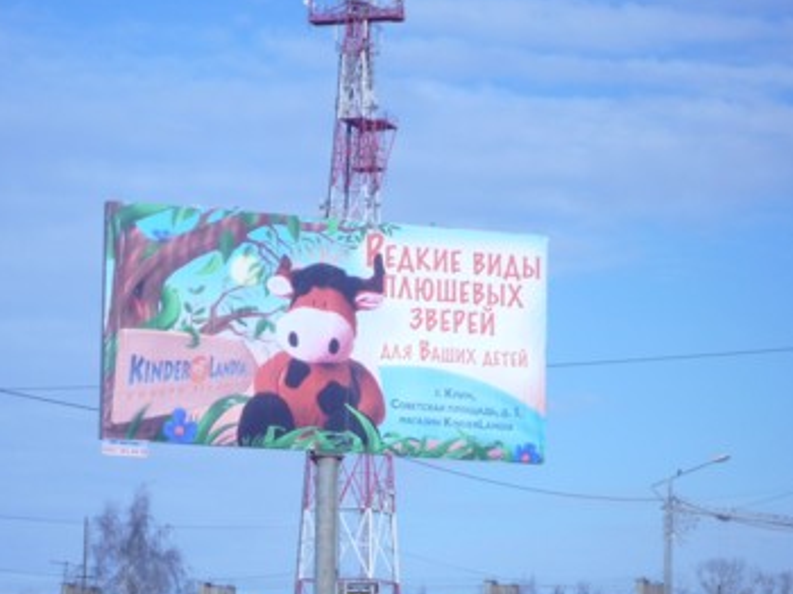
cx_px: 324
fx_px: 3274
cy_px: 357
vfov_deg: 10.4
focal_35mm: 143
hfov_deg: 13.8
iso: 100
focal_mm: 17.6
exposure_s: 1/640
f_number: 5.6
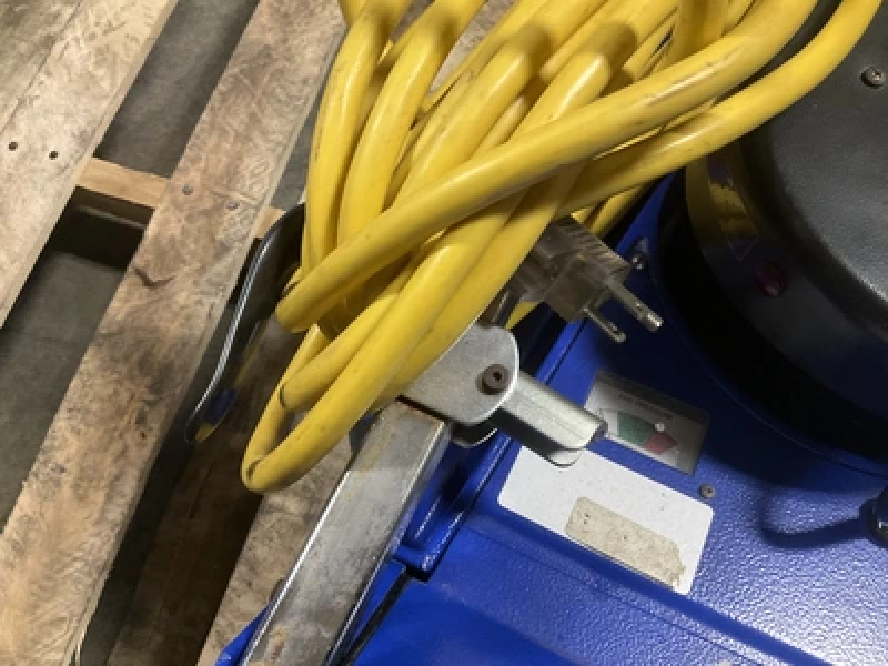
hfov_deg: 61.7
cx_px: 444
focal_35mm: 29
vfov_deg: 48.2
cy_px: 333
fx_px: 744
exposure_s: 1/30
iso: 320
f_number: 1.8
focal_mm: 3
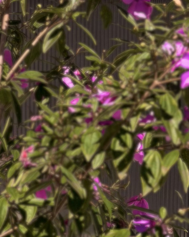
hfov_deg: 6.8
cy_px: 146
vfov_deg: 8.7
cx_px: -180
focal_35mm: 221
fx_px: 1545
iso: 64
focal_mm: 6.76
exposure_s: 1/11364
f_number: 1.78
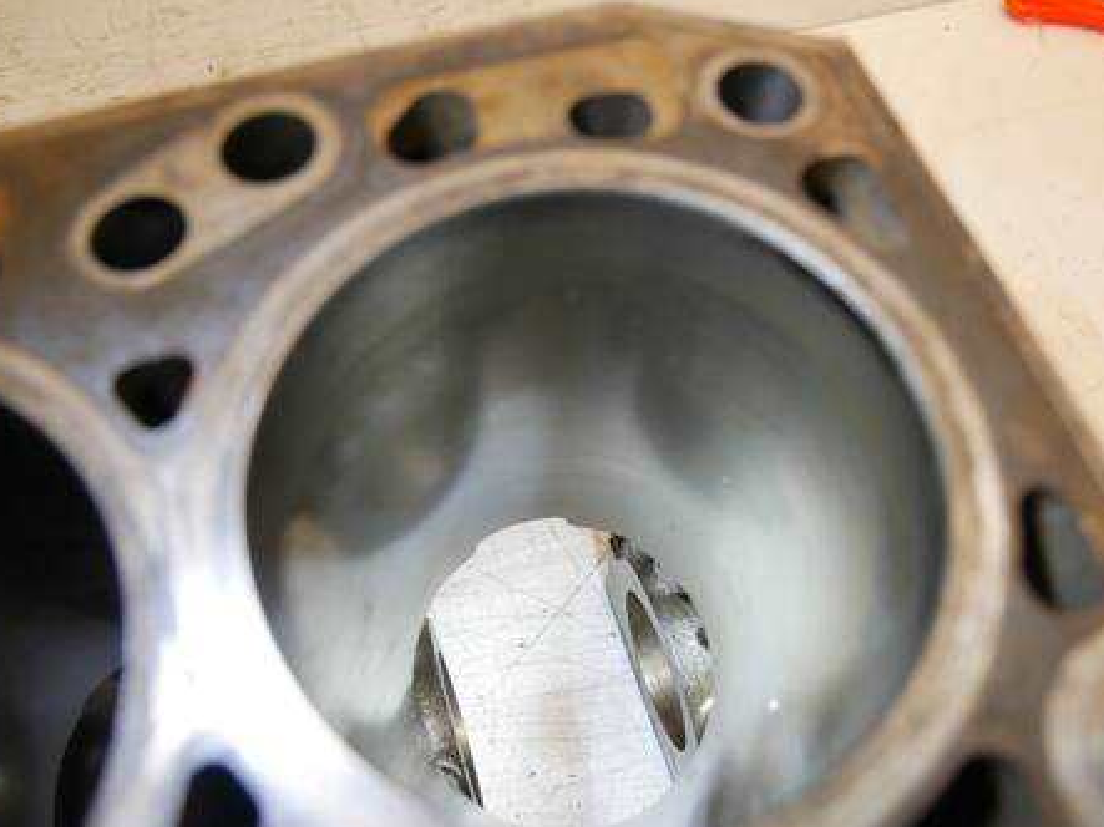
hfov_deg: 67.3
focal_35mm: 26
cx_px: 563
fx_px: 829
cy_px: 426
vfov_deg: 53.0
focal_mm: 12
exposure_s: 1/60
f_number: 3.5
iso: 320
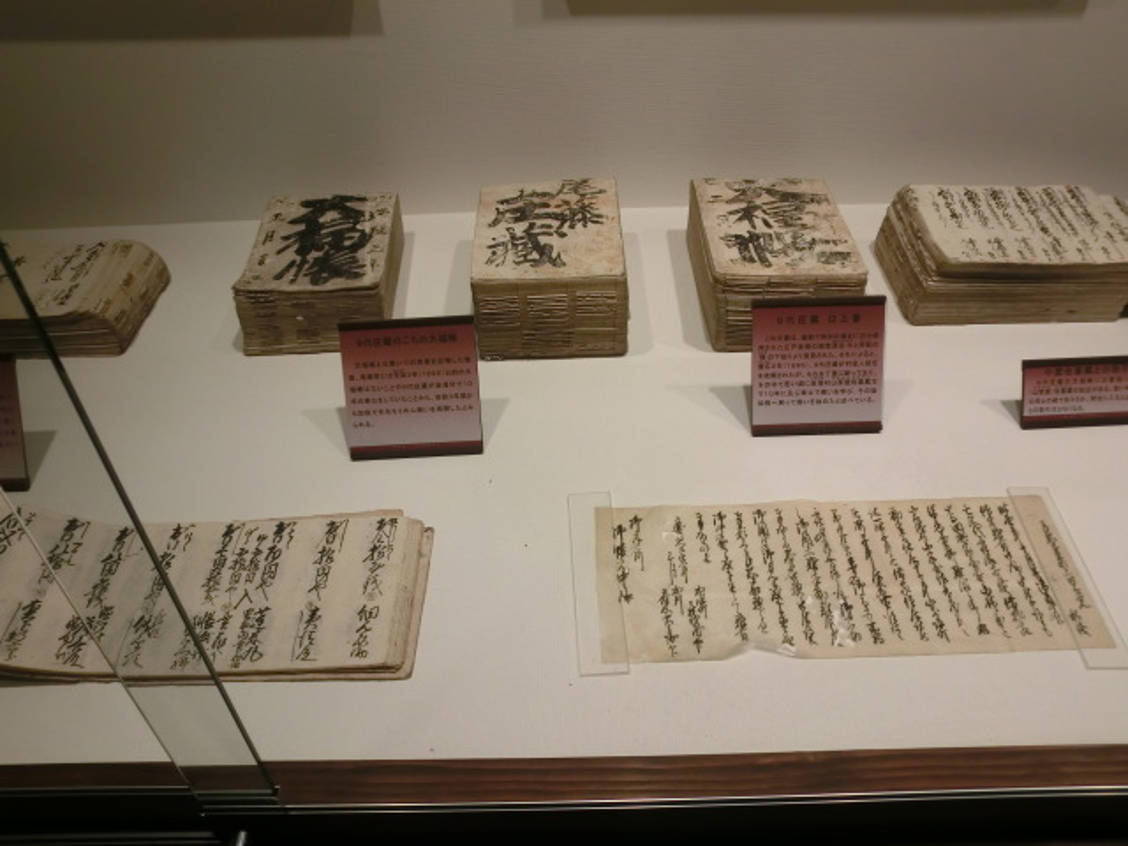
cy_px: 423
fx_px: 1075
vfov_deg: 42.9
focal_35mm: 33
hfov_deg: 55.4
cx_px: 564
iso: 80
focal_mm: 5.86
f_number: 3.7
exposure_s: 1/60
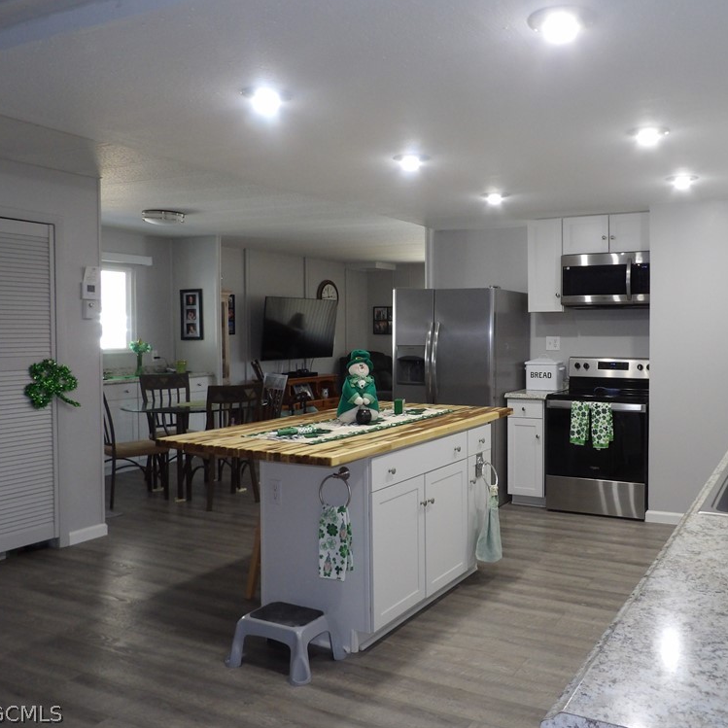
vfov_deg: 55.6
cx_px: 468
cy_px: 357
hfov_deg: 54.8
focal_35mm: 29
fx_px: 690
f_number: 3.2
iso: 200
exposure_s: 1/33
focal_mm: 4.3
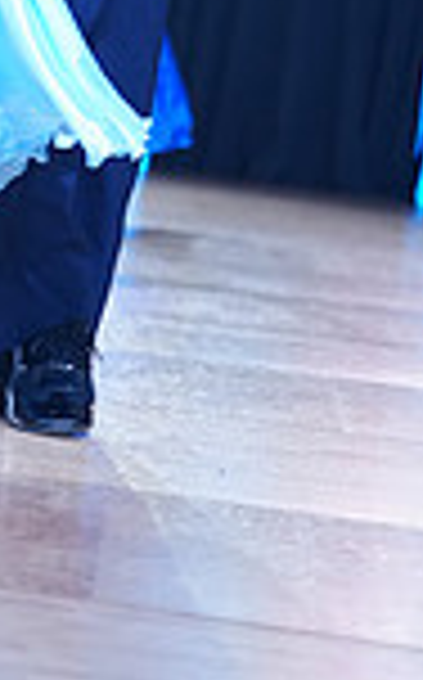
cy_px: -531
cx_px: -182
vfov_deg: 7.5
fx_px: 5068
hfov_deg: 4.8
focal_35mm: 274
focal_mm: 70
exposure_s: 1/640
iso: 1250
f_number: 2.8
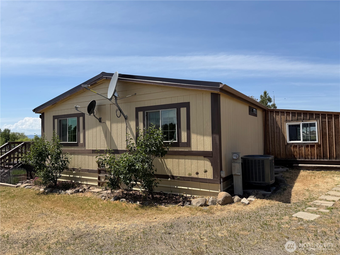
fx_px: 236
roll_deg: +0.9
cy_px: 128
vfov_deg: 56.8
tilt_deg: +1.9
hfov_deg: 71.6
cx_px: 170
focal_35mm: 24
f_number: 1.78
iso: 80
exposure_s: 1/5319
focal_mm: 6.76
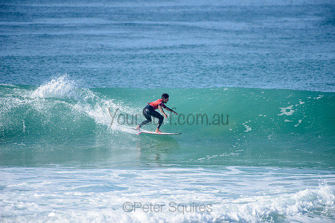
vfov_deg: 2.8
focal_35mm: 500
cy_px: 112
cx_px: 168
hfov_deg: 4.1
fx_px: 4654
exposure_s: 1/2500
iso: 250
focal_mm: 500
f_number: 5.6
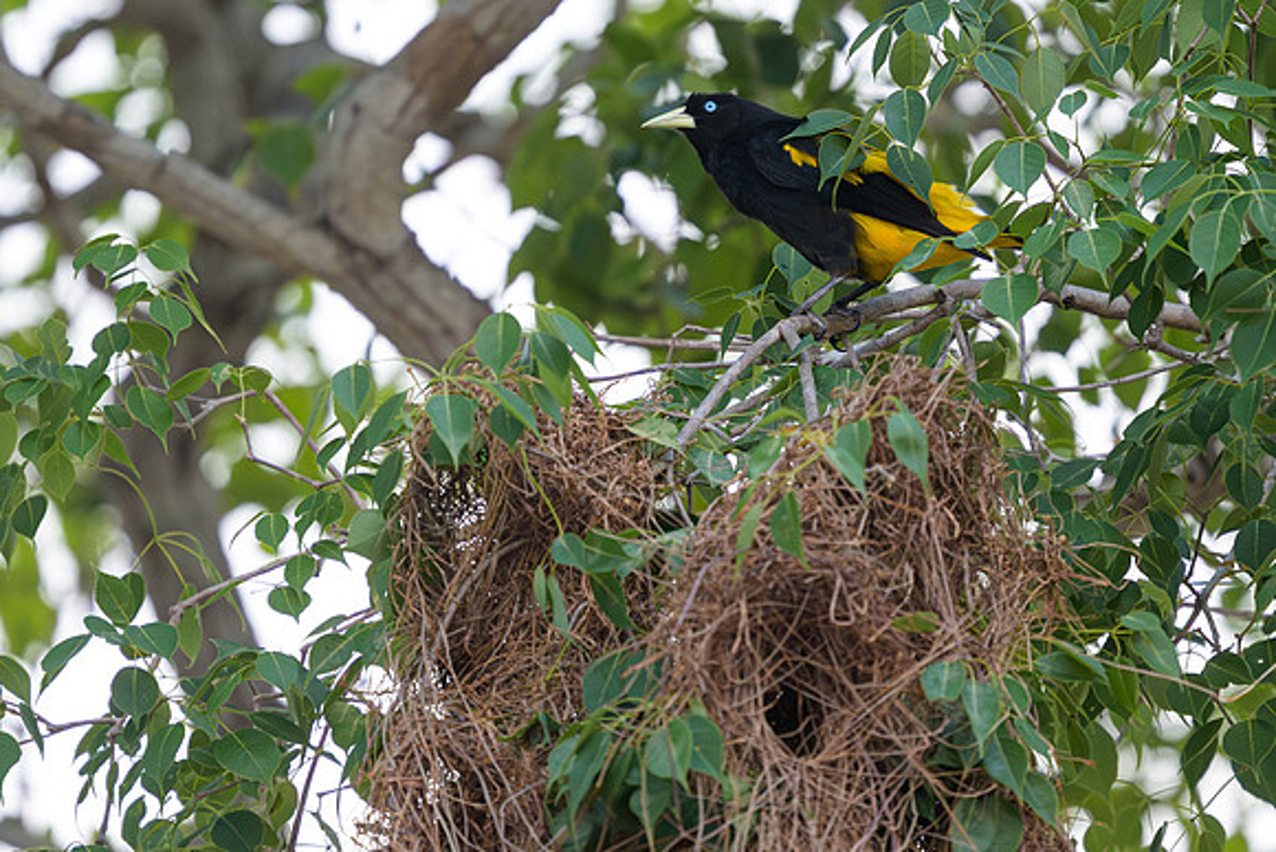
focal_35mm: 1112
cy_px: 412
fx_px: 39433
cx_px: 697
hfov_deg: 1.9
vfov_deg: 1.2
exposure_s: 1/320
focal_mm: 560
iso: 2200
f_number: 4
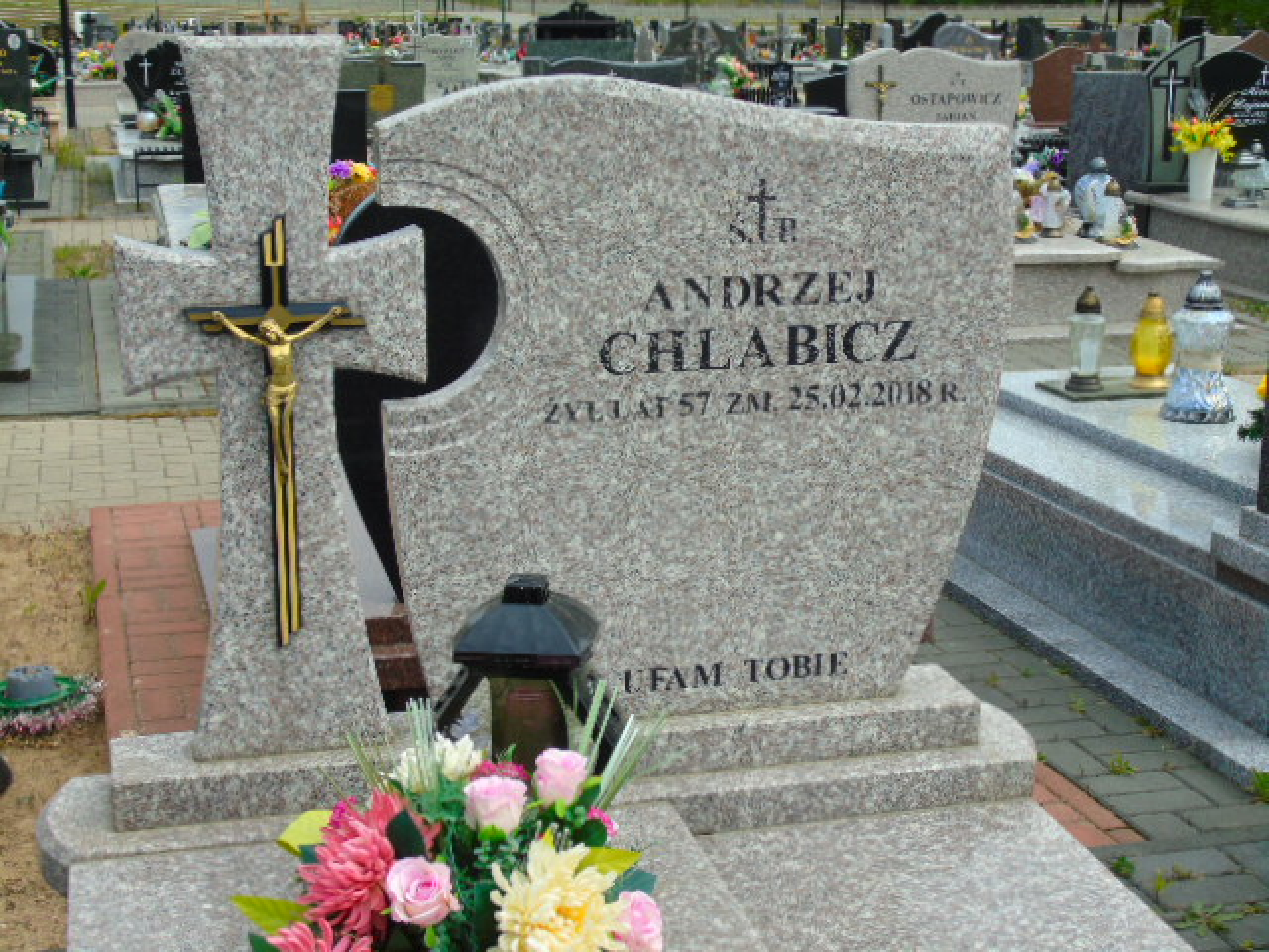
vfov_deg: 27.0
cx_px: 634
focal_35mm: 54
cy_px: 476
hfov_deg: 35.5
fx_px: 1980
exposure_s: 1/500
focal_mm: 9.6
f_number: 4.3
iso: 80
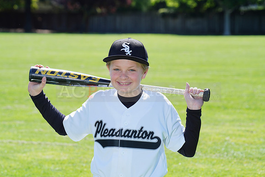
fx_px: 1171
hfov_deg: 12.9
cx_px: 132
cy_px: 88
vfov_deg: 8.6
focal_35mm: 159
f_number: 9
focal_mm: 159
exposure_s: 1/250
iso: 200
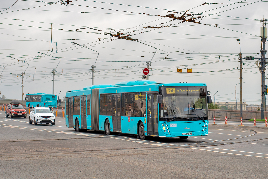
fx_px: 372
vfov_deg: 27.0
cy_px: 90
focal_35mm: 50
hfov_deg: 39.6
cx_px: 134
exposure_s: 1/400
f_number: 6.3
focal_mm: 50
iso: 160
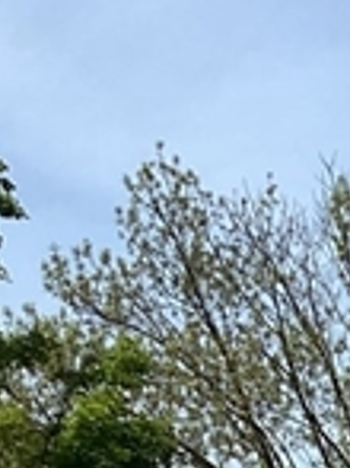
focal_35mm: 162
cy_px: 1086
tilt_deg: -4.5
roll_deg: +1.5
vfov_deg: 10.6
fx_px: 2187
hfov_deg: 8.4
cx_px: 834
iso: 25
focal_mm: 3.3
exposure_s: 1/1508
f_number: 2.4
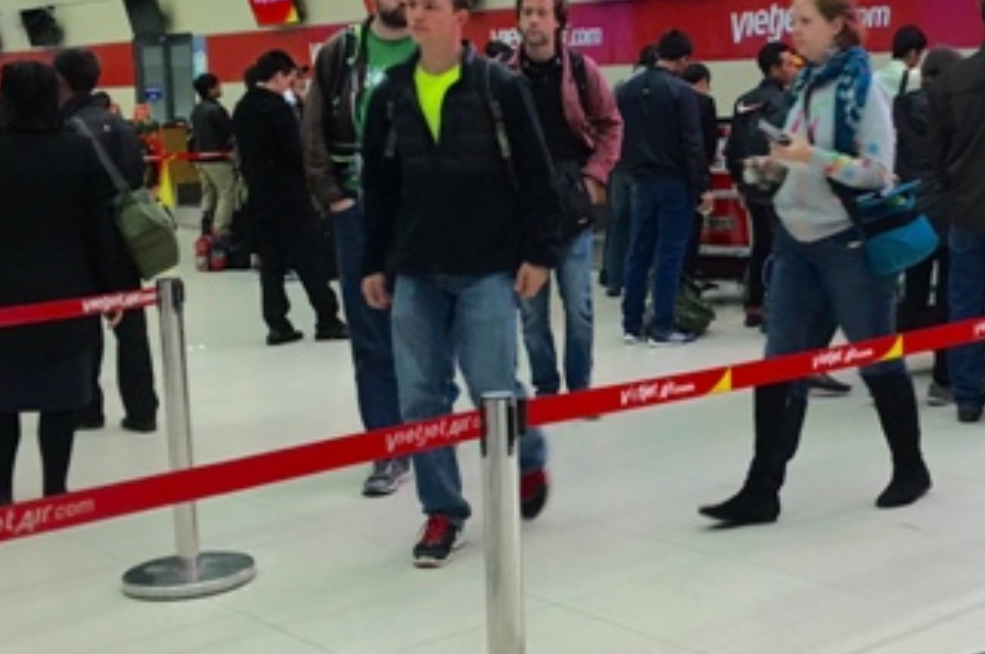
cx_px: 780
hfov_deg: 32.6
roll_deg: +2.5
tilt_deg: -3.8
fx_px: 1640
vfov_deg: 22.5
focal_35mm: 60
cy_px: 214
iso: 125
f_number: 2.2
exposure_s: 1/33
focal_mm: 4.15
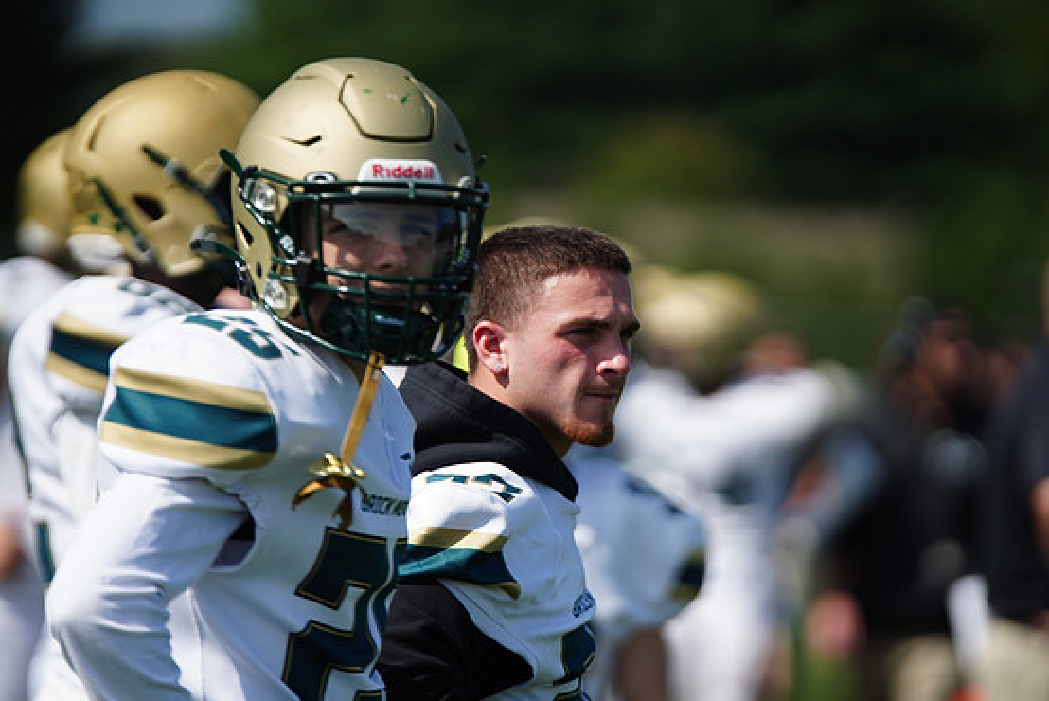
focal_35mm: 314
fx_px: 9154
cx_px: 540
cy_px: 348
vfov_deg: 4.4
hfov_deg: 6.6
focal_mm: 300
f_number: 2.8
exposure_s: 1/8000
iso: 500
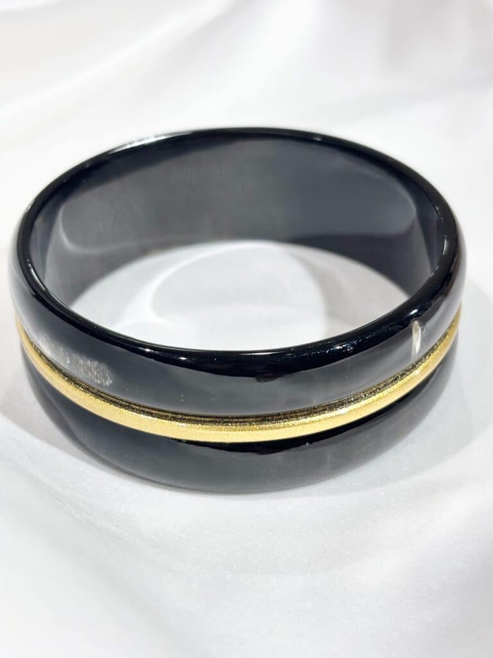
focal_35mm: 52
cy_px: 329
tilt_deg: -30.3
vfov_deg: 36.8
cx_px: 246
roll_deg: +5.3
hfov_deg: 28.0
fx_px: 987
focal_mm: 5.96
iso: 25
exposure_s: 1/100
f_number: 1.6
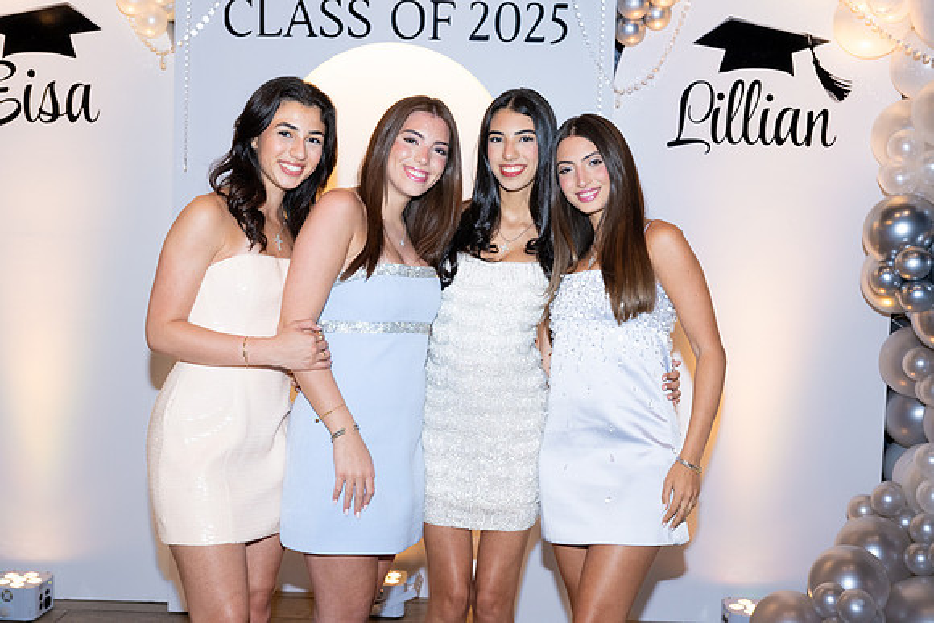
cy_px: 312
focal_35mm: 44
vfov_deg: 30.5
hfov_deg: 44.5
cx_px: 467
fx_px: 1142
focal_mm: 44
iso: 1000
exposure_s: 1/80
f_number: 5.6
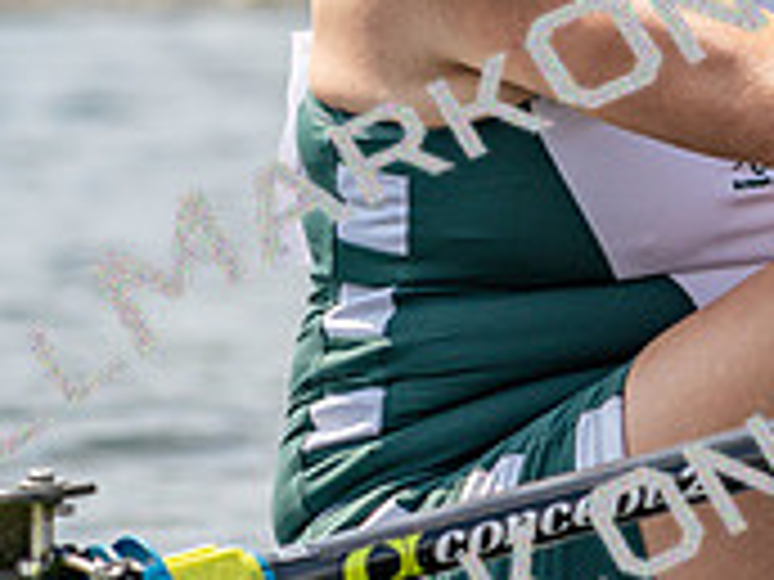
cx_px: 720
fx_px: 16144
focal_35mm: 722
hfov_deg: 2.7
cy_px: -115
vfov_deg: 2.1
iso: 250
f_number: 5.6
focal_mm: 223
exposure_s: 1/1600
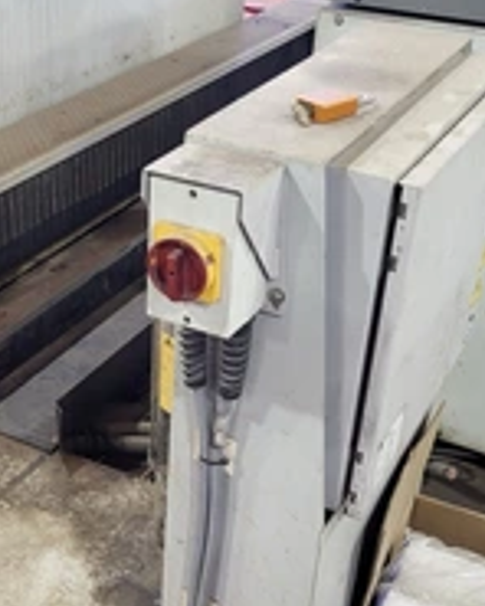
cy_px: 370
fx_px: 987
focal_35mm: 55
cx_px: 154
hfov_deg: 27.4
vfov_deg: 34.0
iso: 200
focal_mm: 5.4
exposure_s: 1/40
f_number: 1.8
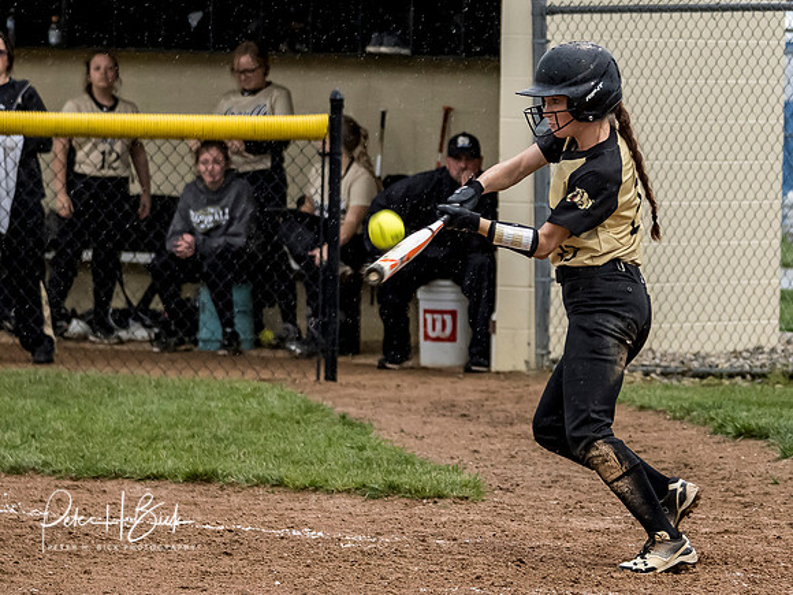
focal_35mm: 283
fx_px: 6485
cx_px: 585
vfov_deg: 5.2
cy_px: 205
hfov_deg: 7.0
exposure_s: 1/1000
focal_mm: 96
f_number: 3.5
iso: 1600
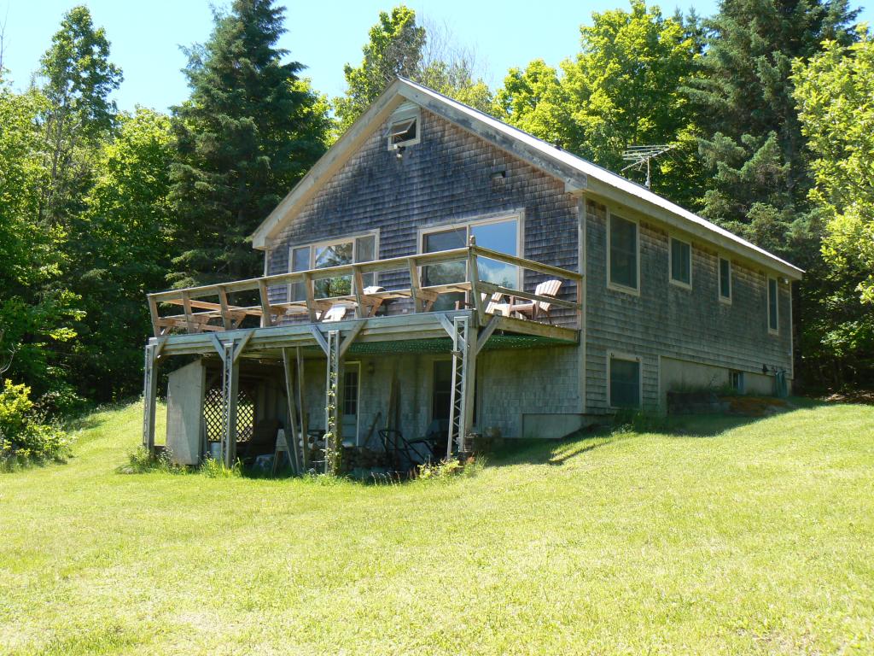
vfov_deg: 39.7
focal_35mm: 36
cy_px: 328
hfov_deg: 51.4
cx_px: 437
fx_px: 909
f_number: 5.6
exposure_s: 1/200
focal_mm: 6
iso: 80
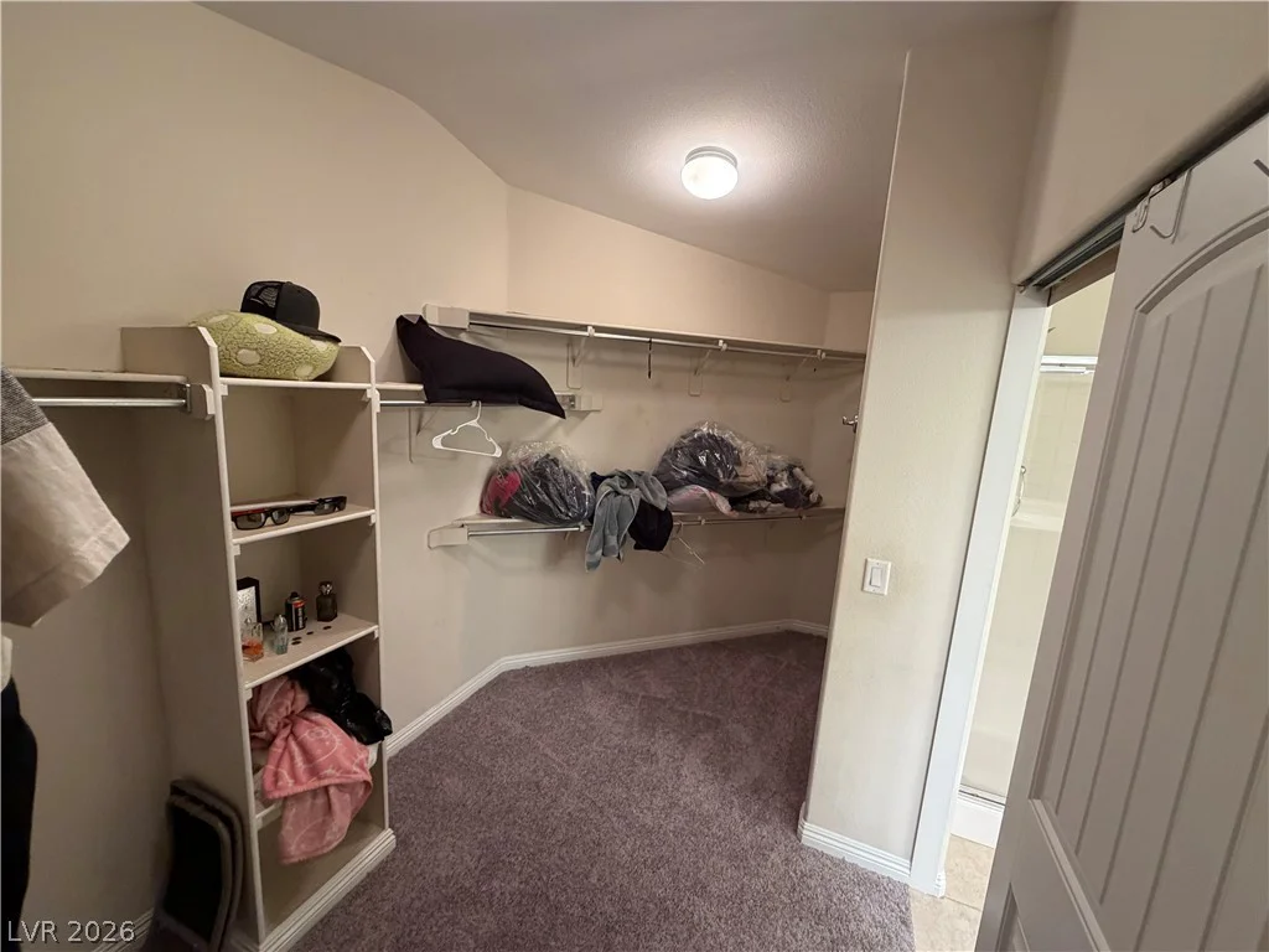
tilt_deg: -9.3
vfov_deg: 85.7
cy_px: 476
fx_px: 513
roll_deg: -2.7
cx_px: 634
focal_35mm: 14
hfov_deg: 102.1
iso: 320
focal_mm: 2.22
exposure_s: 1/60
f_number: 2.2
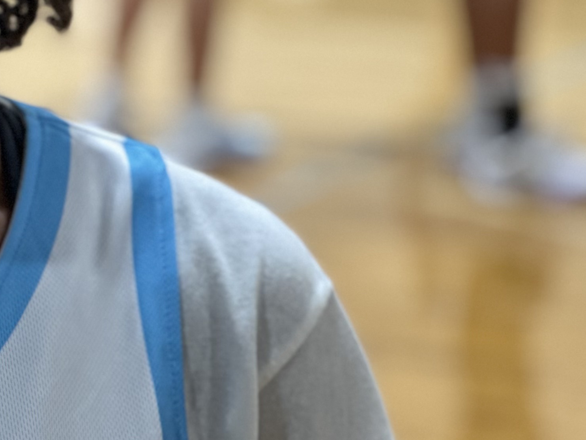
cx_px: -188
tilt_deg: -8.6
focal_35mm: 209
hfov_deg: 9.3
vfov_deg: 7.1
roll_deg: +1.3
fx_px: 3538
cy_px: 19
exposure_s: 1/40
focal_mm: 9
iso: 200
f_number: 2.8
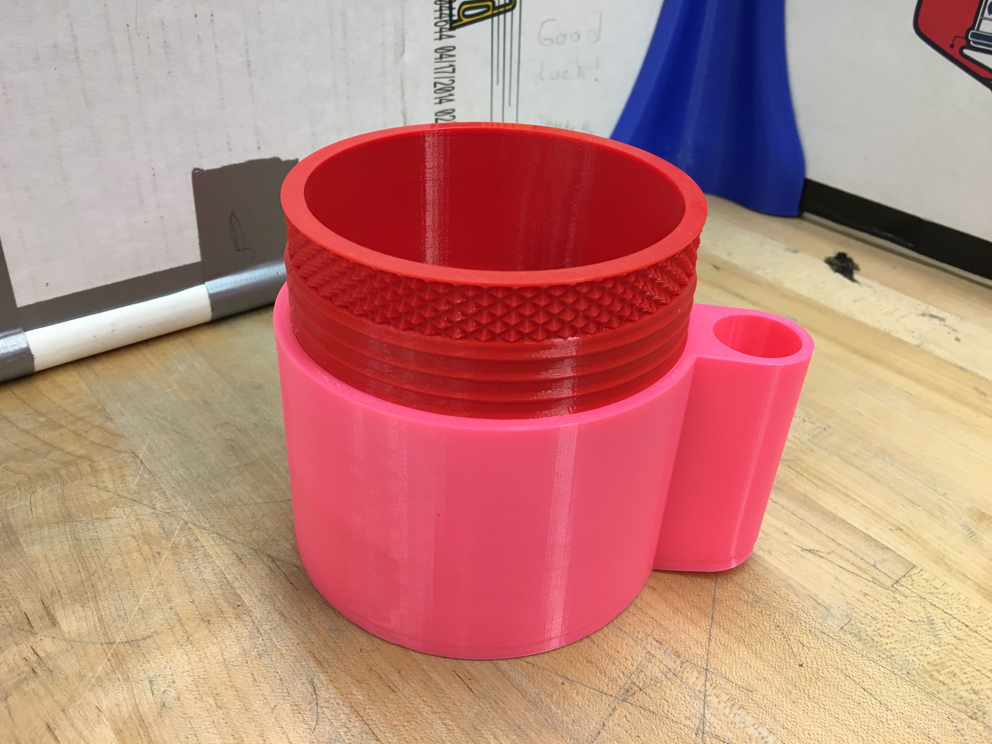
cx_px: 496
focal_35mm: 29
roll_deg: -3.6
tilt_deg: -33.0
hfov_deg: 61.7
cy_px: 372
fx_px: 831
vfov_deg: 48.2
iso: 80
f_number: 2.2
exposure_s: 1/30
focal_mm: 4.15
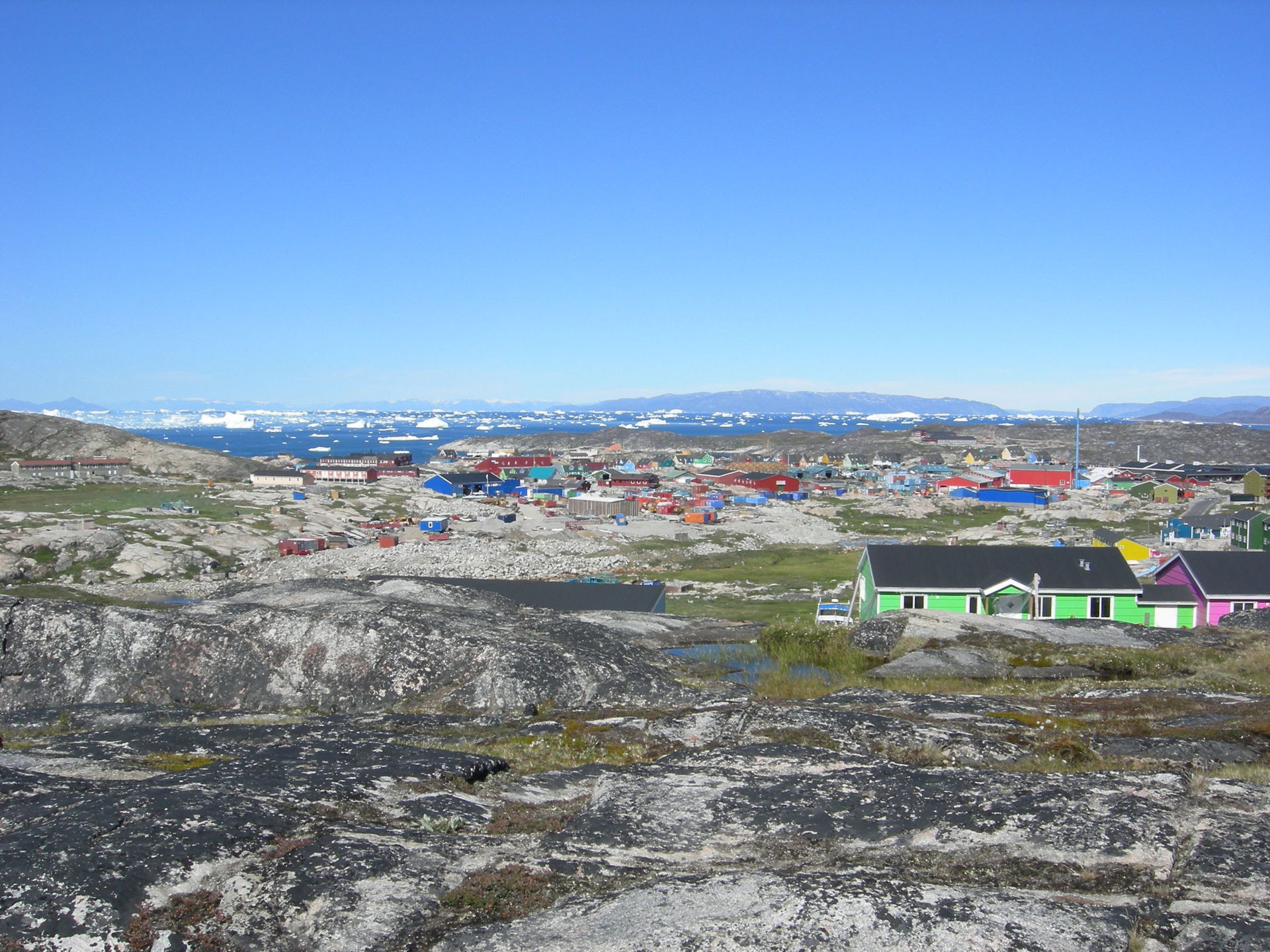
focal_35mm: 38
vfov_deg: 37.7
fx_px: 1394
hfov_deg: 49.0
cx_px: 635
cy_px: 476
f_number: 7
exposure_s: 1/297
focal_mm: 8
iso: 64
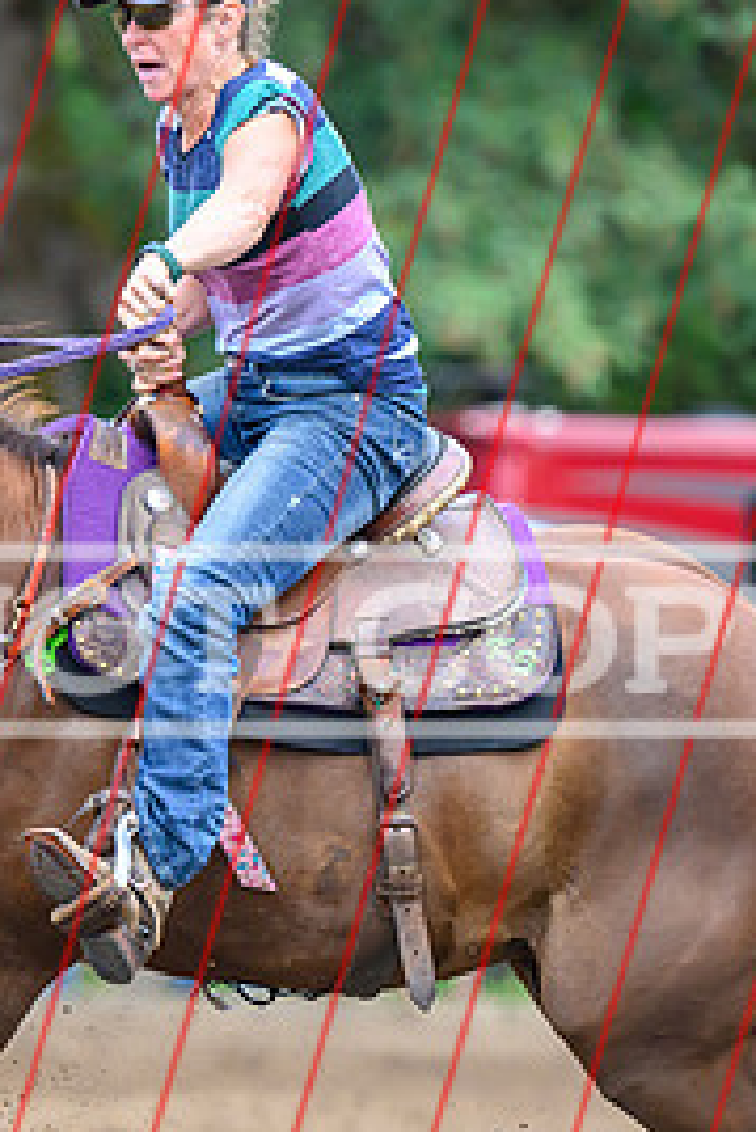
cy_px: 767
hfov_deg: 2.8
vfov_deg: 4.2
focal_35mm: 496
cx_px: 143
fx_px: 15603
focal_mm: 165
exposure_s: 1/1600
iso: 1800
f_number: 2.8
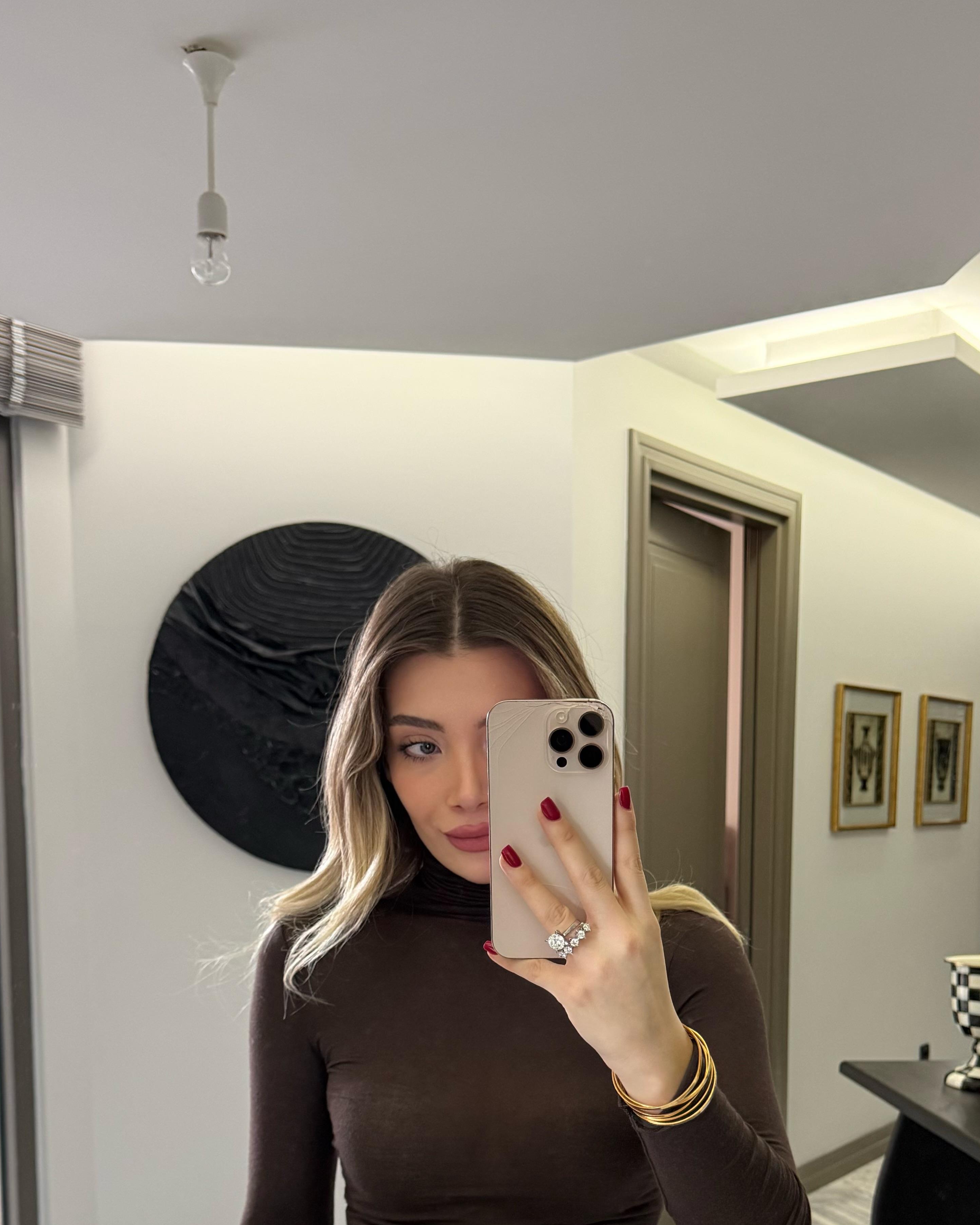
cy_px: 933
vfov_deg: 47.1
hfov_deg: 40.0
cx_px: 588
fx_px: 1341
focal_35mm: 37
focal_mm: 6.76
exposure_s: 1/60
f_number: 1.78
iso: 320
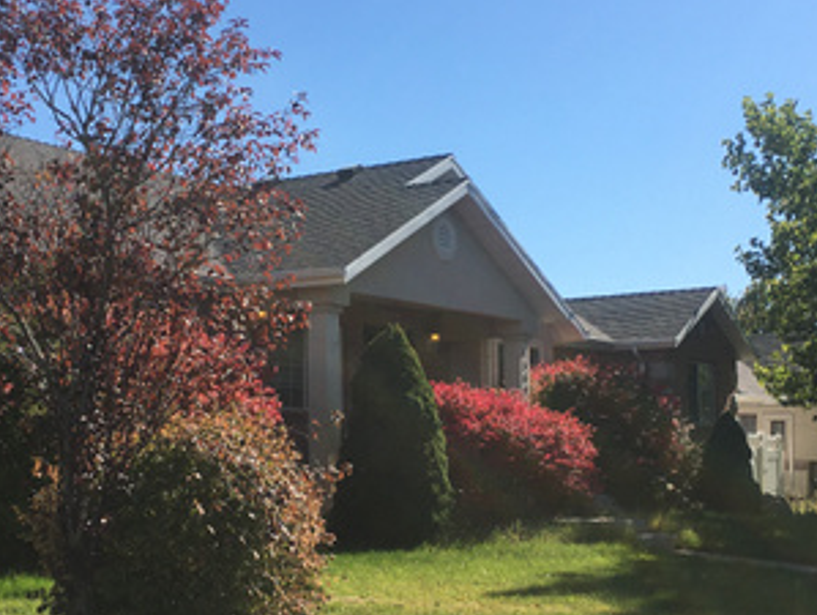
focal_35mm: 62
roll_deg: +0.3
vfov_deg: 23.7
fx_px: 1465
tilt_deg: +4.8
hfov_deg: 31.1
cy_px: 364
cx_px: 331
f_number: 2.2
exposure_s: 1/1672
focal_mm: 4.15
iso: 25
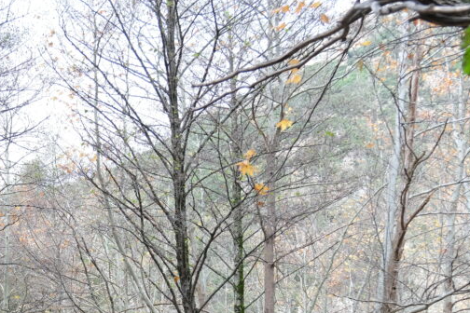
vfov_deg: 20.3
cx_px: 20
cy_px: 314
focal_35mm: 65
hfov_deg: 29.3
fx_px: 849
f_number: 3.6
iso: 160
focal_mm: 21.3
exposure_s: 1/90
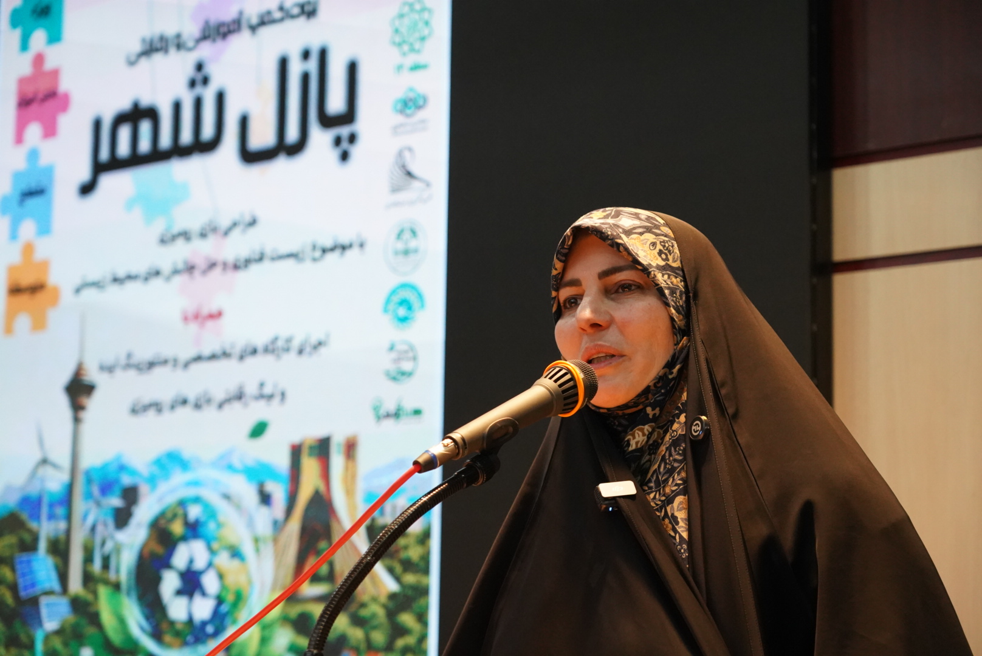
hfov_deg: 27.7
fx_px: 1993
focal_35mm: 73
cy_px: 328
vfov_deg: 18.7
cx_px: 491
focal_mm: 73
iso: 8000
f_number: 4.5
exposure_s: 1/500
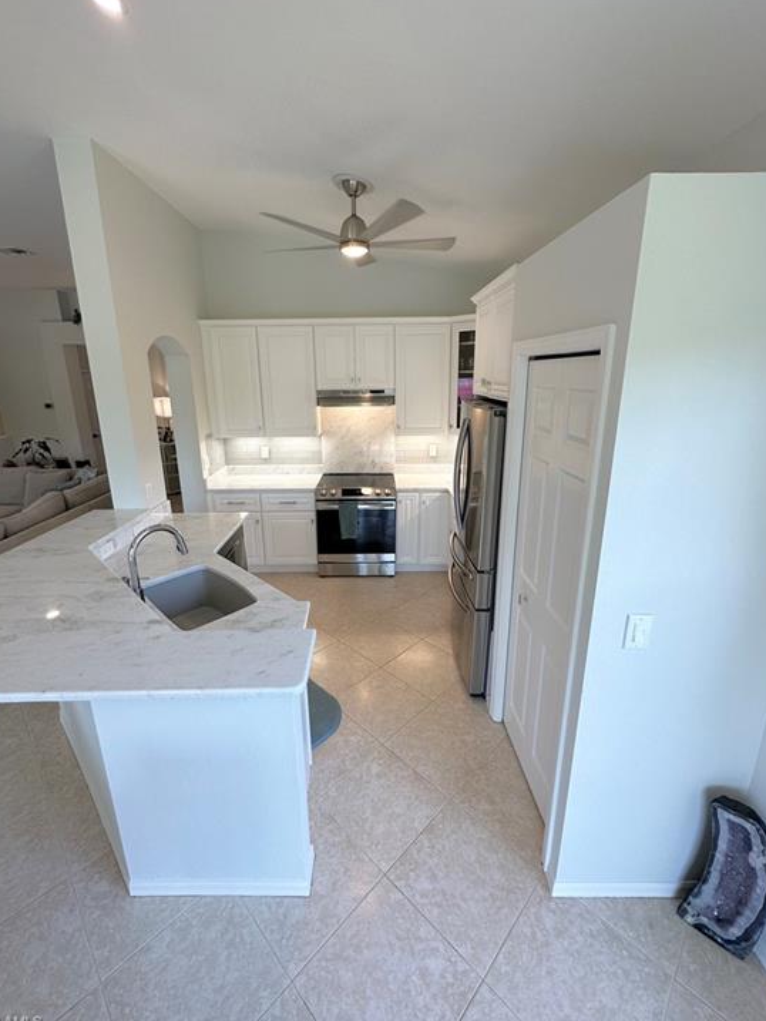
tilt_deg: -14.4
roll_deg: +0.6
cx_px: 373
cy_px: 486
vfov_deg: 98.1
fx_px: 442
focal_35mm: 15
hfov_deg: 81.7
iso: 80
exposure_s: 1/120
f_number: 2.2
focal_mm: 2.22
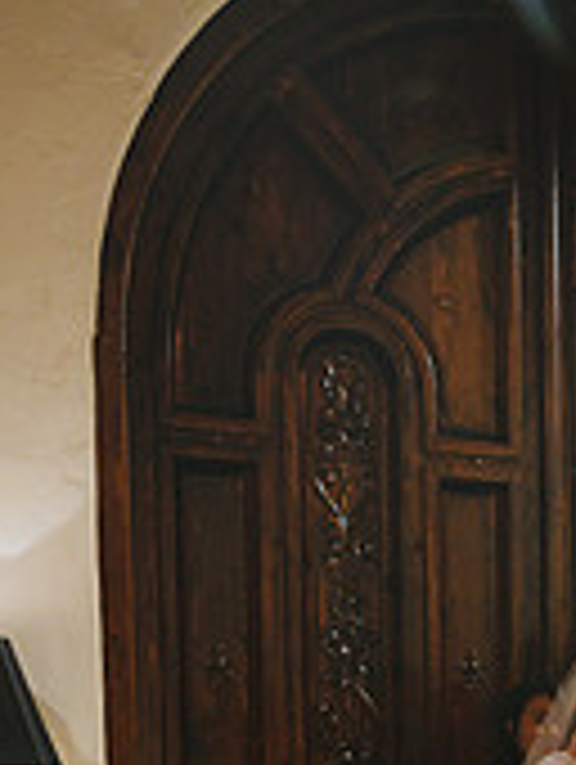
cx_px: 596
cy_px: 783
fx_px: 1350
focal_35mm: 61
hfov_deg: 23.0
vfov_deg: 29.4
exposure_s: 1/200
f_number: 2.8
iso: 3200
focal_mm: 24
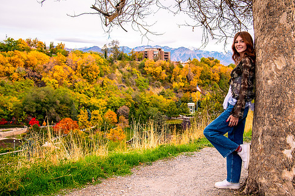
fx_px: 270
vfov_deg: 39.8
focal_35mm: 33
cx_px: 170
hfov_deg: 57.0
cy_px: 79
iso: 200
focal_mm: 24
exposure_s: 1/200
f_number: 4
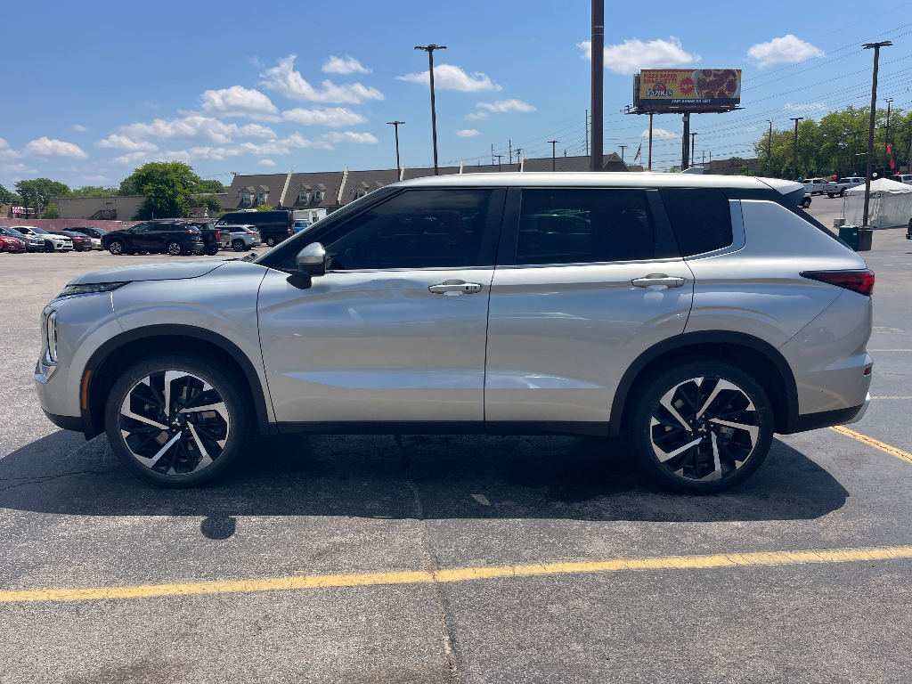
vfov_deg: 53.1
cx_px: 456
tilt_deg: -10.9
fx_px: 685
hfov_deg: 67.3
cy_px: 342
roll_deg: +2.7
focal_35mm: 26
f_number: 1.6
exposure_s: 1/4132
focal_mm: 4.2
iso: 32
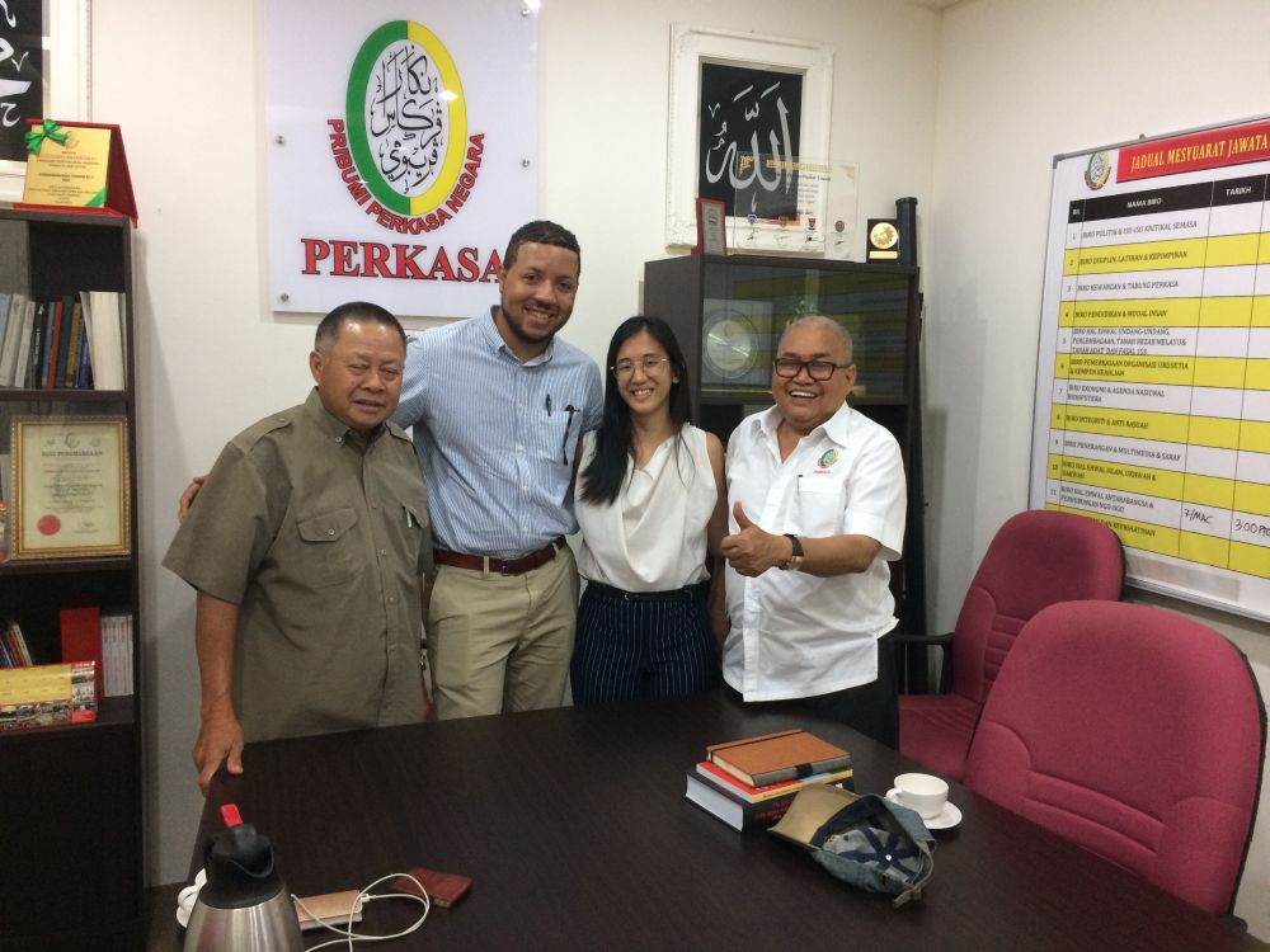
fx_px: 1064
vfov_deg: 48.2
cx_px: 635
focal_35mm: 29
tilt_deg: -8.2
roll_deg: -0.8
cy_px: 476
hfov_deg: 61.7
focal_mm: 4.15
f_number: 2.2
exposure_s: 1/33
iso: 200
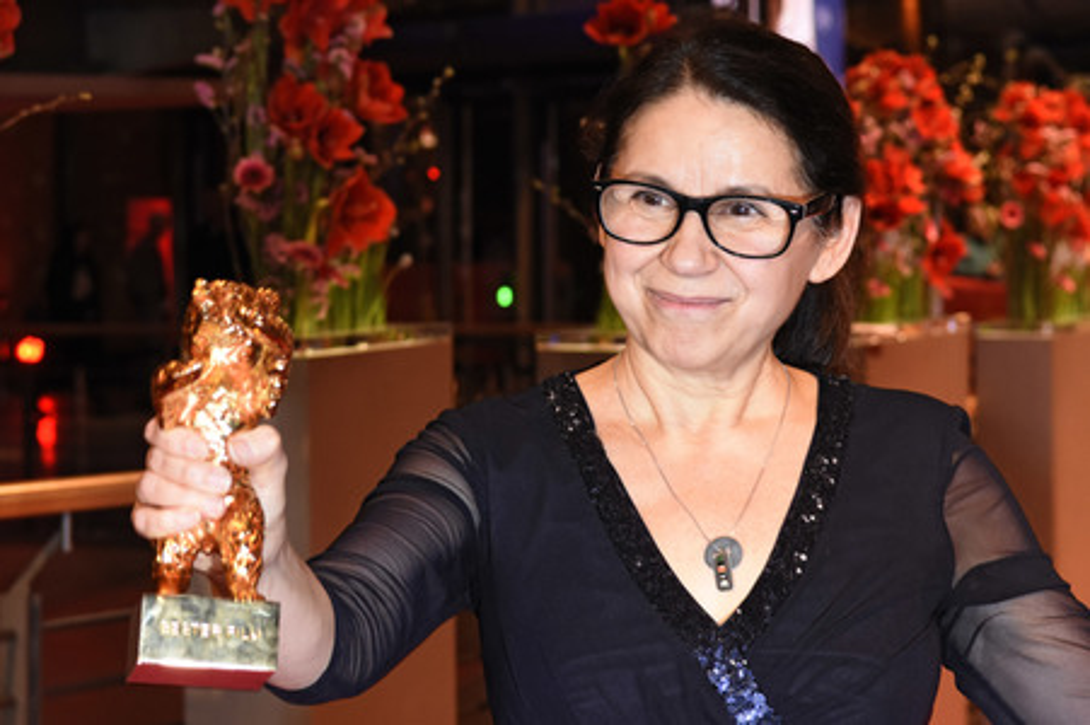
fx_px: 2496
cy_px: 362
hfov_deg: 24.6
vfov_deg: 16.5
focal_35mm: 82
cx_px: 545
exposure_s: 1/60
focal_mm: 55
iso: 1600
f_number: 5.6
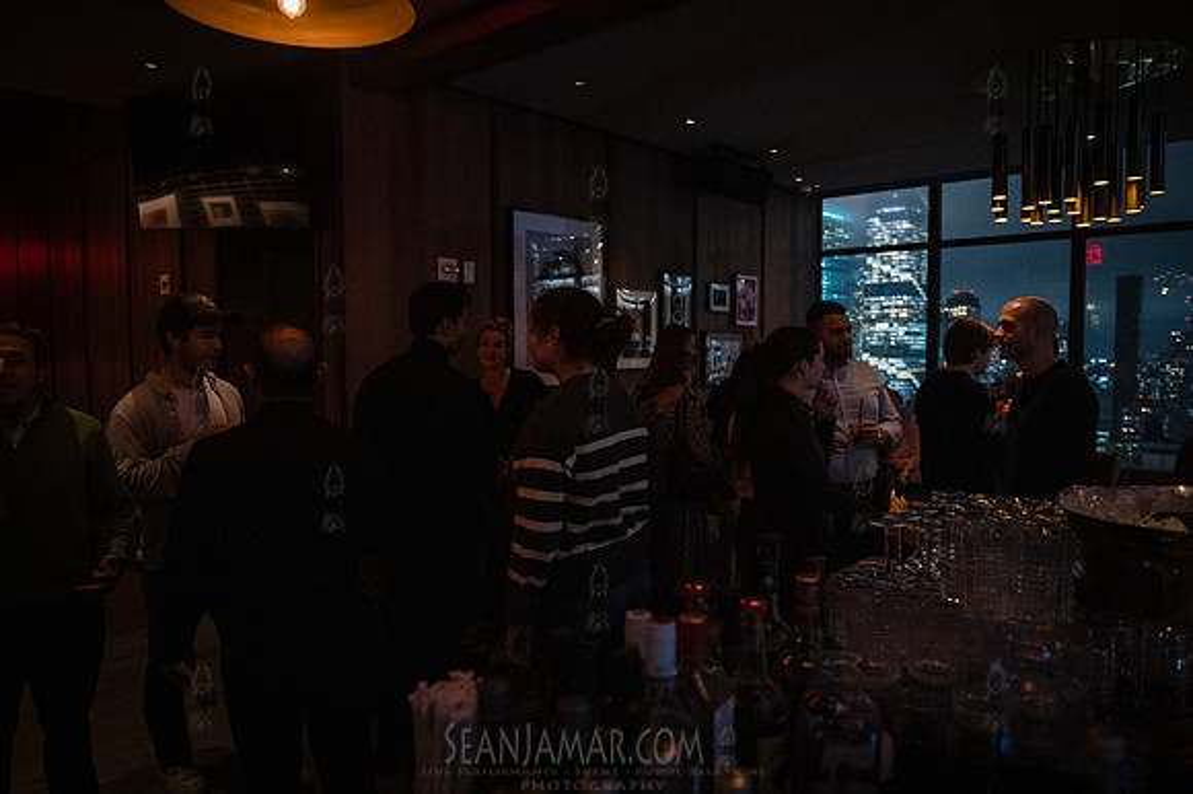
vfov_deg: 51.1
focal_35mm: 25
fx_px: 830
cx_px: 596
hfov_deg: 71.4
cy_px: 397
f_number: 2.8
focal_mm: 24
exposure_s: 1/160
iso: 12800
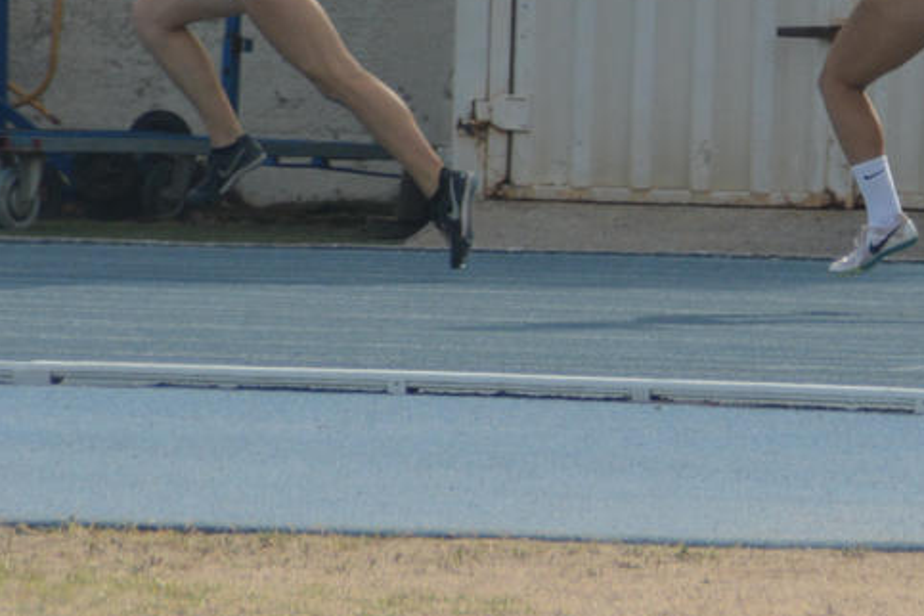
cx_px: 1102
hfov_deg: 1.6
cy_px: -100
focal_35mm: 1271
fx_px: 32620
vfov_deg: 1.1
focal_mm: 200
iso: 400
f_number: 6.3
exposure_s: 1/1600
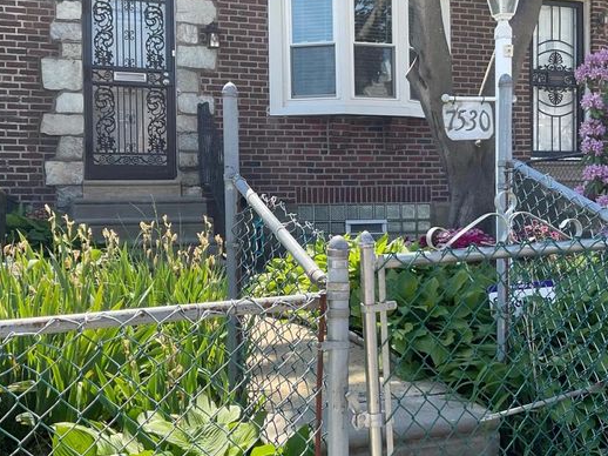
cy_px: 211
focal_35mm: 39
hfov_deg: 47.9
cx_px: 318
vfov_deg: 36.8
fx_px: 685
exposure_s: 1/465
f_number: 1.8
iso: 16
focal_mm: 3
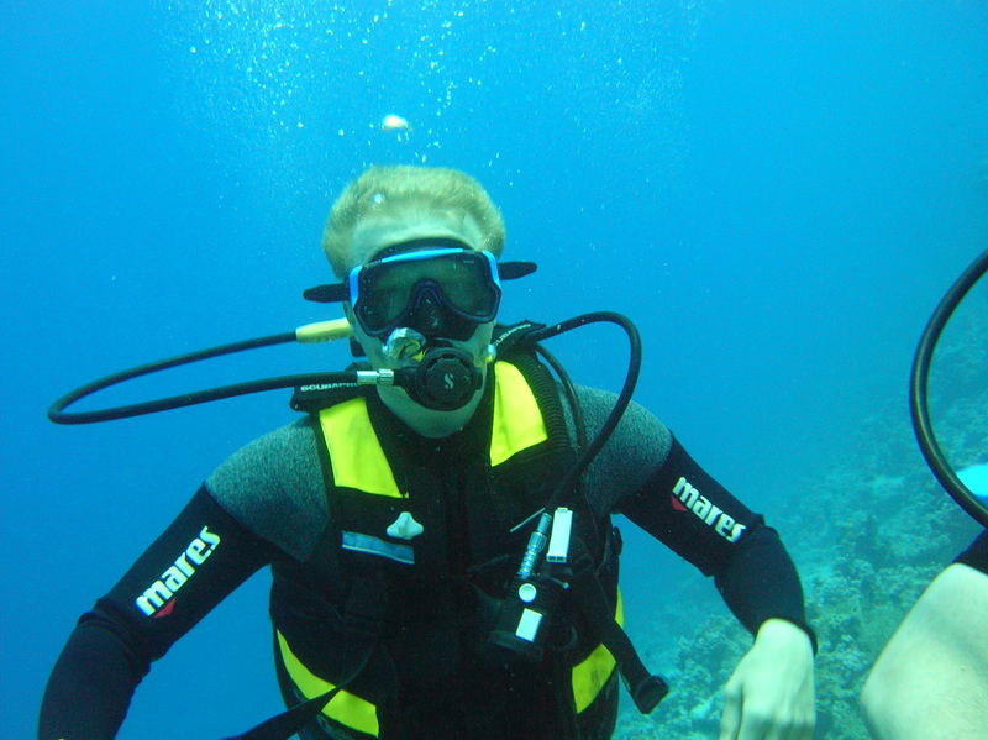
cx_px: 494
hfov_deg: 54.0
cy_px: 370
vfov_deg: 41.8
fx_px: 970
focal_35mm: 34
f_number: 4.9
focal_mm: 5.7
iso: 50
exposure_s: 1/48.7
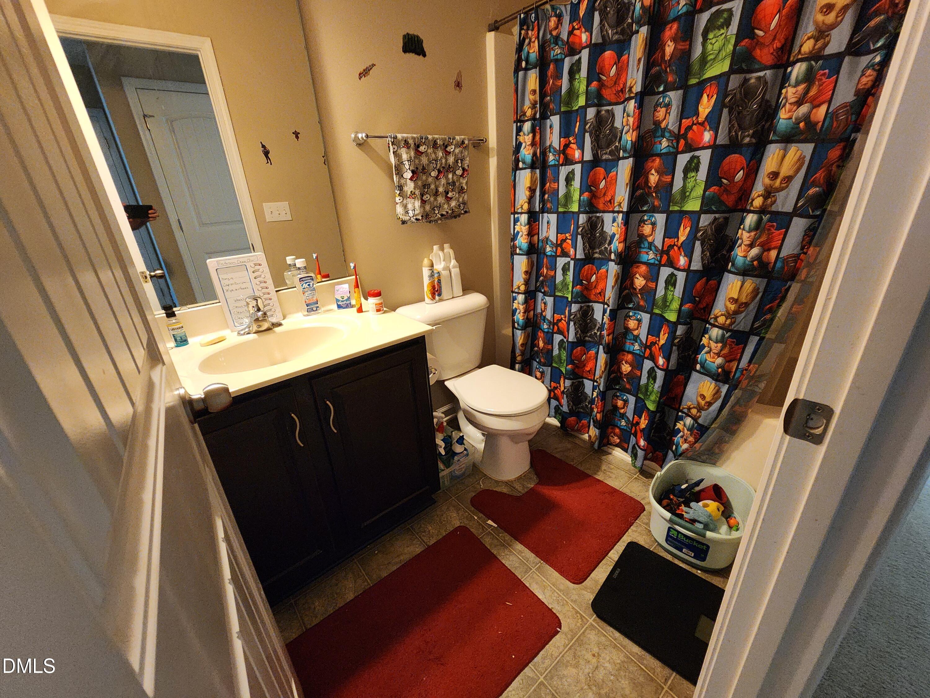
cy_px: 349
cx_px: 465
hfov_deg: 106.2
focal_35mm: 13
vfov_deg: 89.9
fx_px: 349
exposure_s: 1/24
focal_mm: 2.2
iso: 640
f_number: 2.2
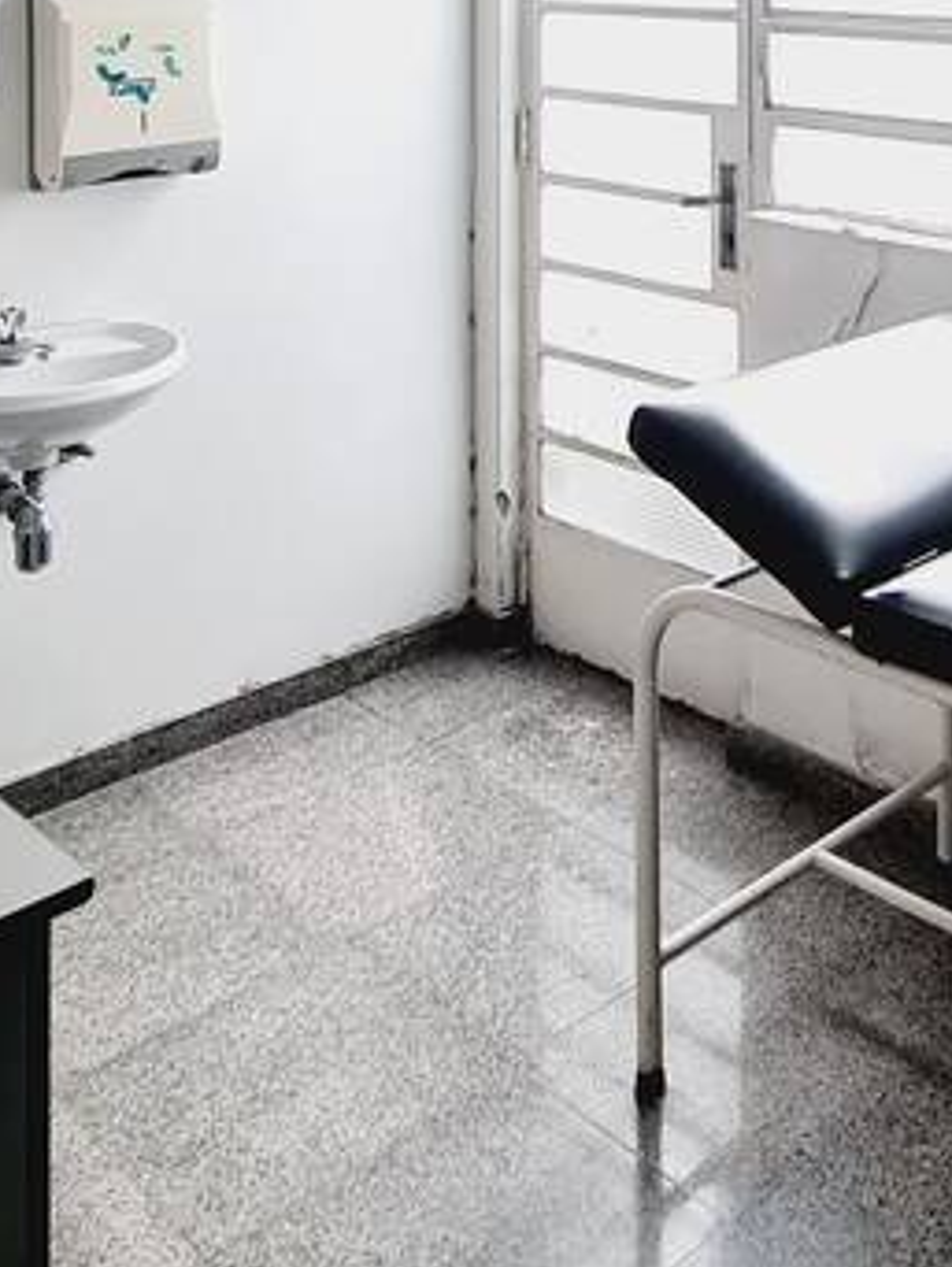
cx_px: 926
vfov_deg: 39.4
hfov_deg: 32.7
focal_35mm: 41
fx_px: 1502
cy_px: -48
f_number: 2.2
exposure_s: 1/60
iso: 200
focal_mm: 2.2
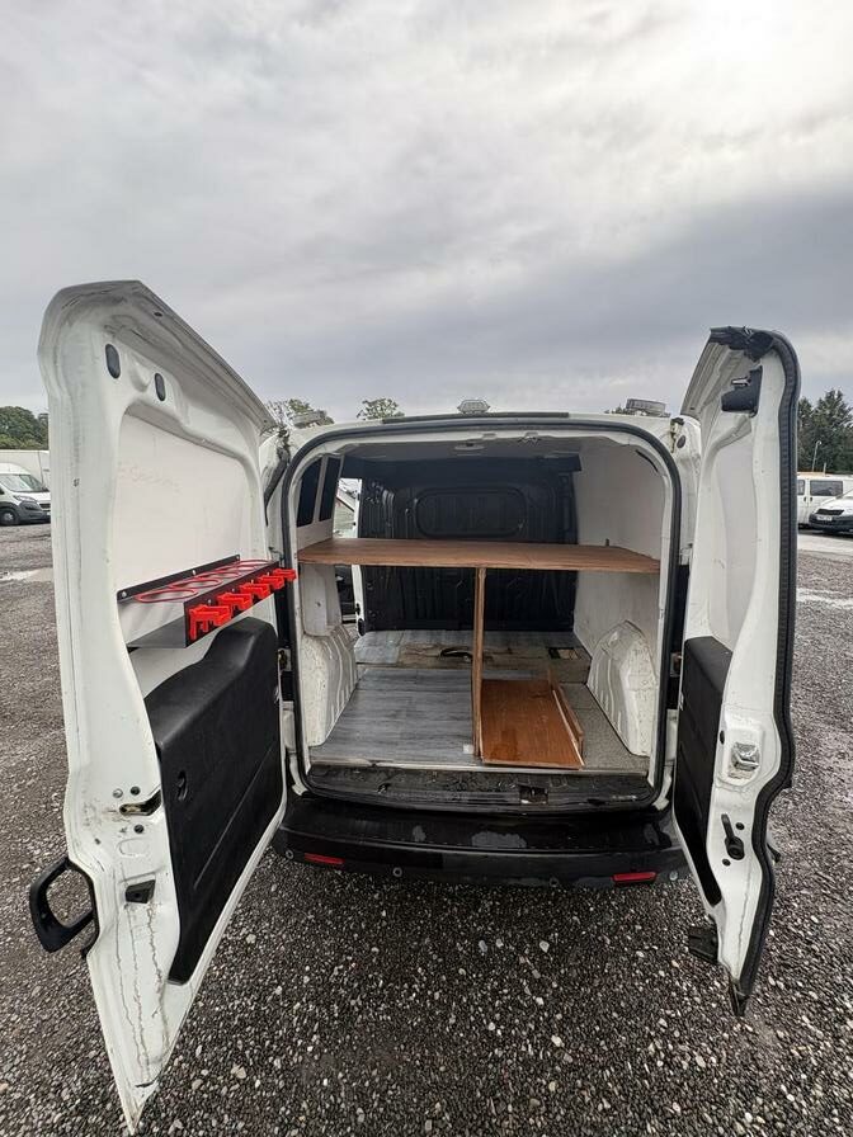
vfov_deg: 102.1
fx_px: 460
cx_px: 426
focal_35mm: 14
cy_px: 568
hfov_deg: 85.7
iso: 50
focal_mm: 2.22
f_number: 2.2
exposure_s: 1/445
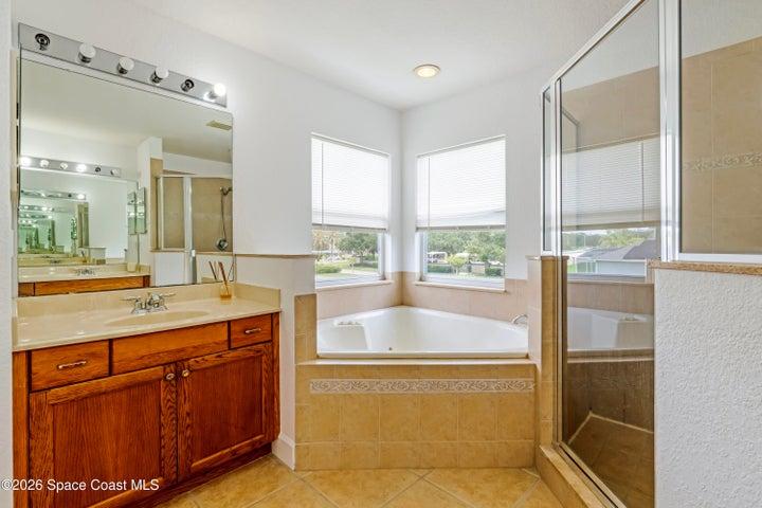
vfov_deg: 72.1
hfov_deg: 95.0
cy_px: 254
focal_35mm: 16
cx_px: 381
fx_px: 349
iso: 250
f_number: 9
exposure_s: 1/500
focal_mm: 11
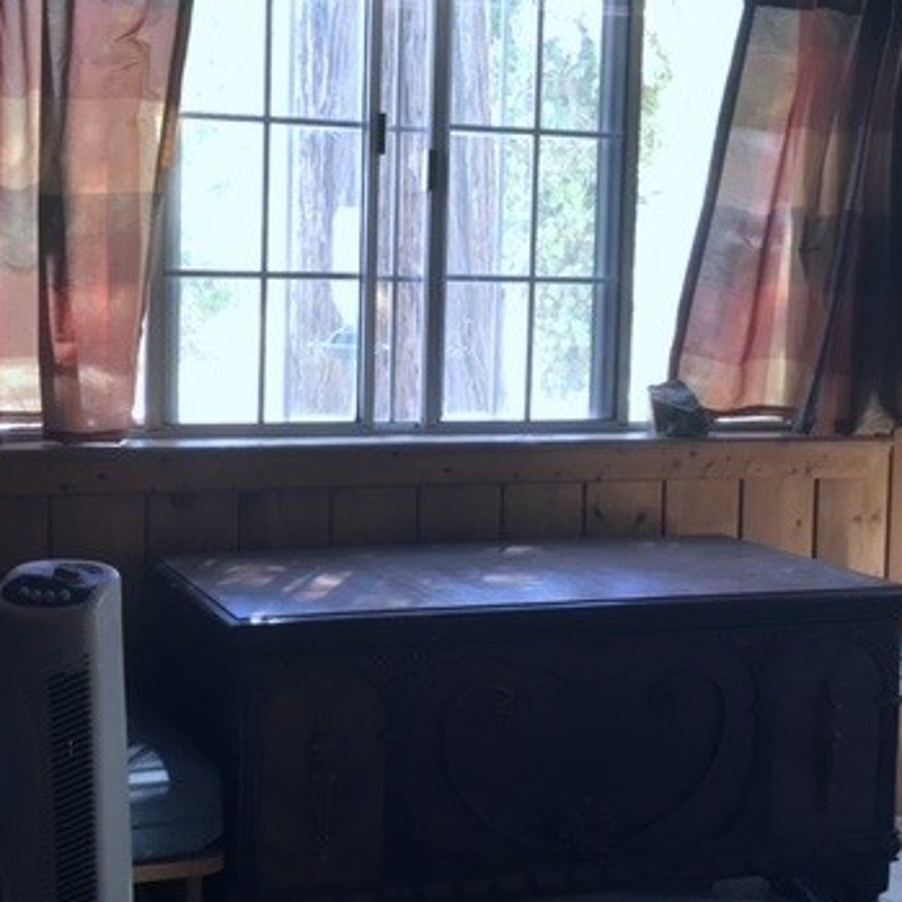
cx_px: 184
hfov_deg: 35.0
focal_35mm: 47
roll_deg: -1.1
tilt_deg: -2.9
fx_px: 1386
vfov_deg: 36.0
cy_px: 398
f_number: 2.2
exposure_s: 1/15
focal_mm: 4.15
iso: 25
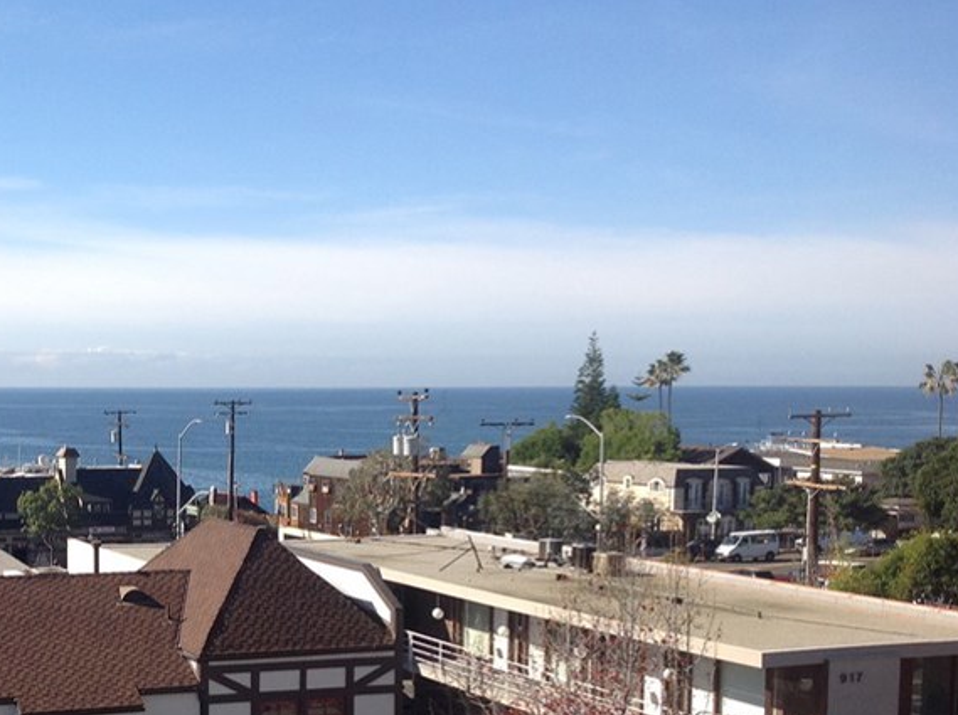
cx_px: 114
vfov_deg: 23.0
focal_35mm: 63
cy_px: 534
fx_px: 1741
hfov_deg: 29.6
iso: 50
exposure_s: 1/1681
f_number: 2.4
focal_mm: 4.28
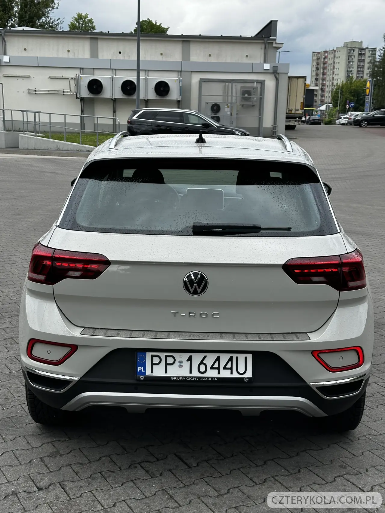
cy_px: 256
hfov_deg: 30.3
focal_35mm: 48
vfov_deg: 39.7
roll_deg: -1.5
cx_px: 192
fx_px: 712
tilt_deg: -12.6
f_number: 1.78
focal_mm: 6.86
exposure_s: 1/1992
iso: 64
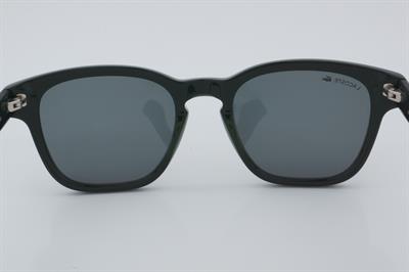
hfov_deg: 33.4
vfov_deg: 22.6
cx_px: 204
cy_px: 136
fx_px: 681
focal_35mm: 60
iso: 100
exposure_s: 1/4
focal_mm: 40
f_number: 32
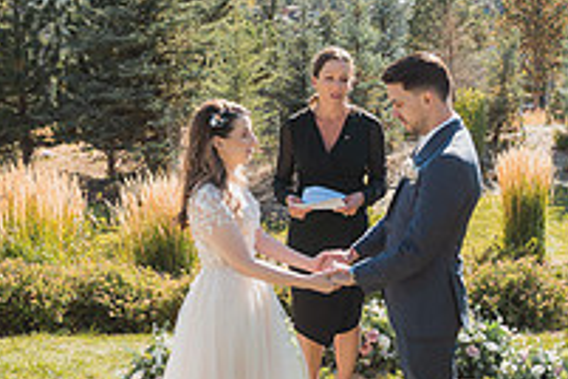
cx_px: 280
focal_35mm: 52
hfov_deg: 38.2
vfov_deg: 26.0
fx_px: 820
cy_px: 171
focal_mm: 18
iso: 200
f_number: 2.8
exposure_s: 1/2000
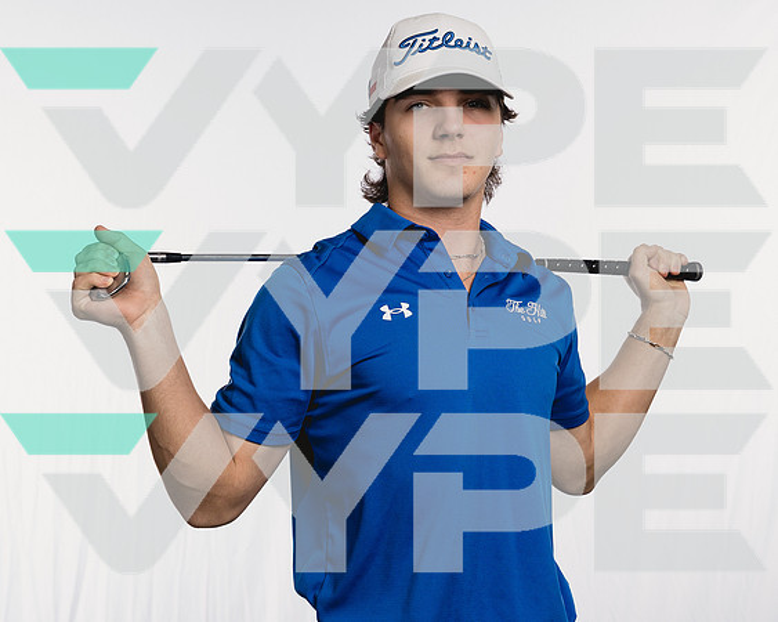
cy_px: 311
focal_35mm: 72
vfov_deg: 21.2
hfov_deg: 26.4
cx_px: 411
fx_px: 1659
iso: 640
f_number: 5.6
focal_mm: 62
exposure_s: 1/250
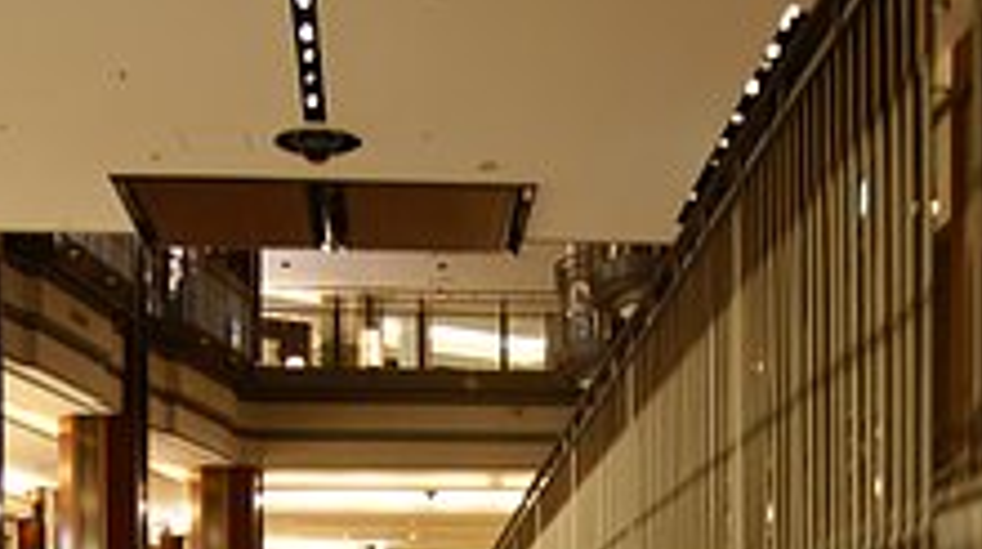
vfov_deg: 17.2
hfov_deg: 33.7
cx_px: 567
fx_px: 1618
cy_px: 839
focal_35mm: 62
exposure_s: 1/10
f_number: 4.5
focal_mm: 17
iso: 400
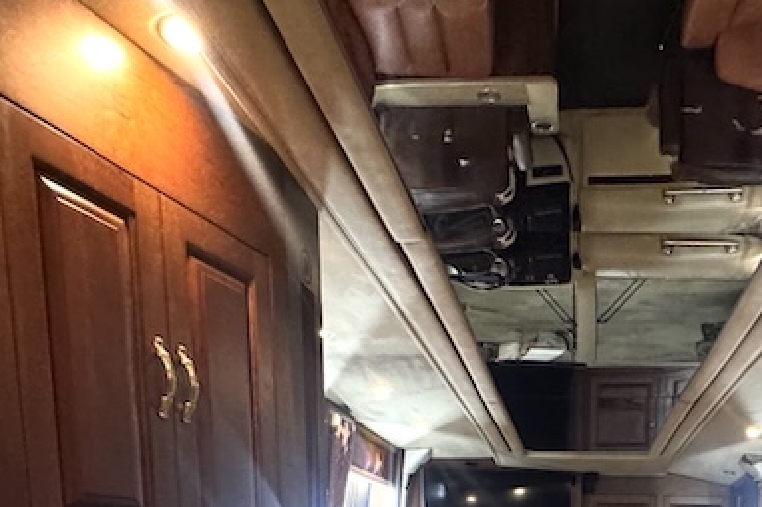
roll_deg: +0.0
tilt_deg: -9.1
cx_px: 567
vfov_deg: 27.1
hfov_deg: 48.8
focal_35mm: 38
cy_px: 718
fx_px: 804
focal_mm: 2.22
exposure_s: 1/46
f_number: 2.2
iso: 500
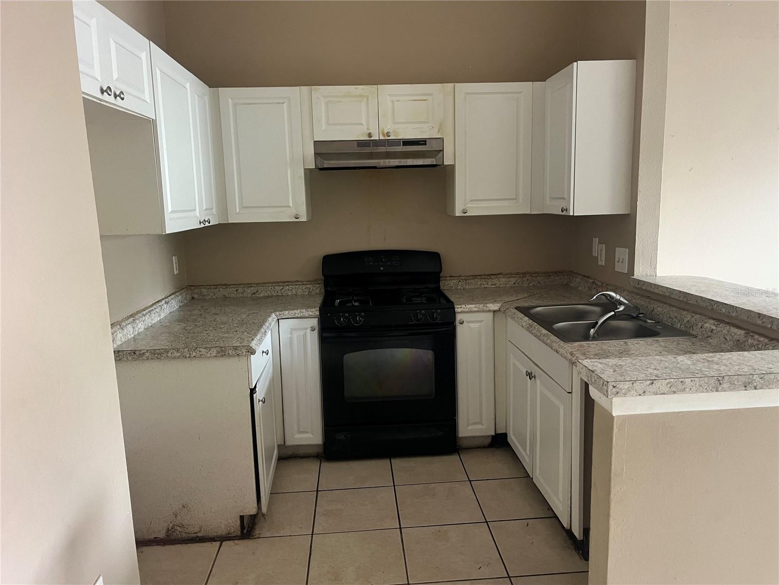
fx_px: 585
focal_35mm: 26
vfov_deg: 53.1
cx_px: 390
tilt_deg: -10.0
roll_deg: +0.6
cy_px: 292
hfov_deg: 67.3
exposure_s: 1/60
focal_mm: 5.1
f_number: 1.6
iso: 320
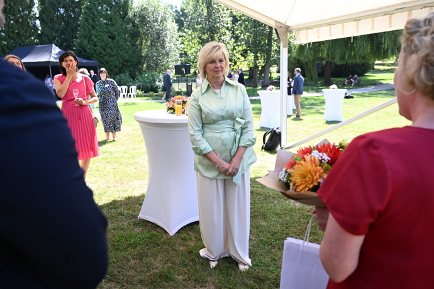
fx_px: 380
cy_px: 144
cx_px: 217
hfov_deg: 59.5
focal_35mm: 32
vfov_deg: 41.7
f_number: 4.5
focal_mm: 31.5
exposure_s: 1/640
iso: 640
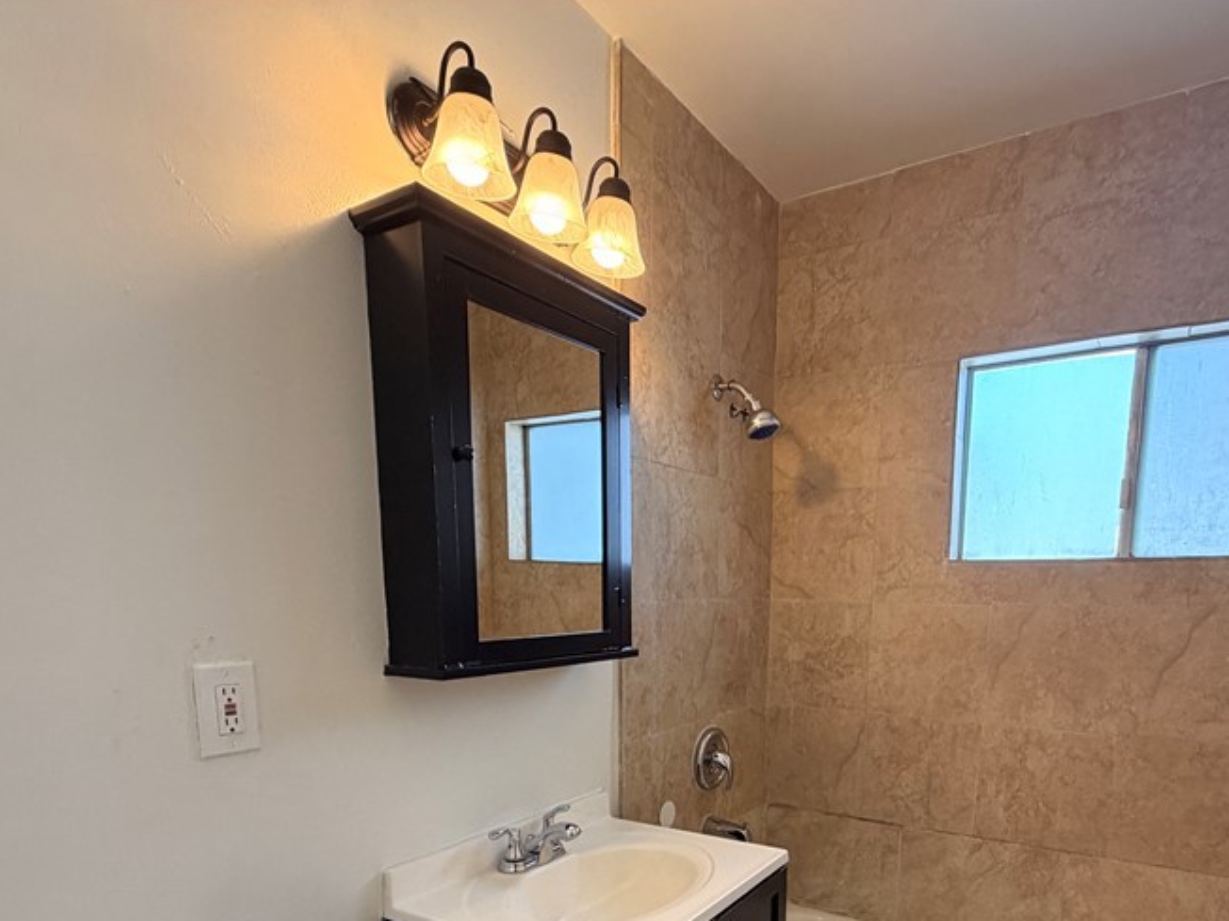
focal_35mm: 22
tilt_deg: -9.1
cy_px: 714
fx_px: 781
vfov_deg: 57.3
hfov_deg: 76.1
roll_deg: -0.3
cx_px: 682
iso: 250
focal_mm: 2.22
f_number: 2.2
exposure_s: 1/121
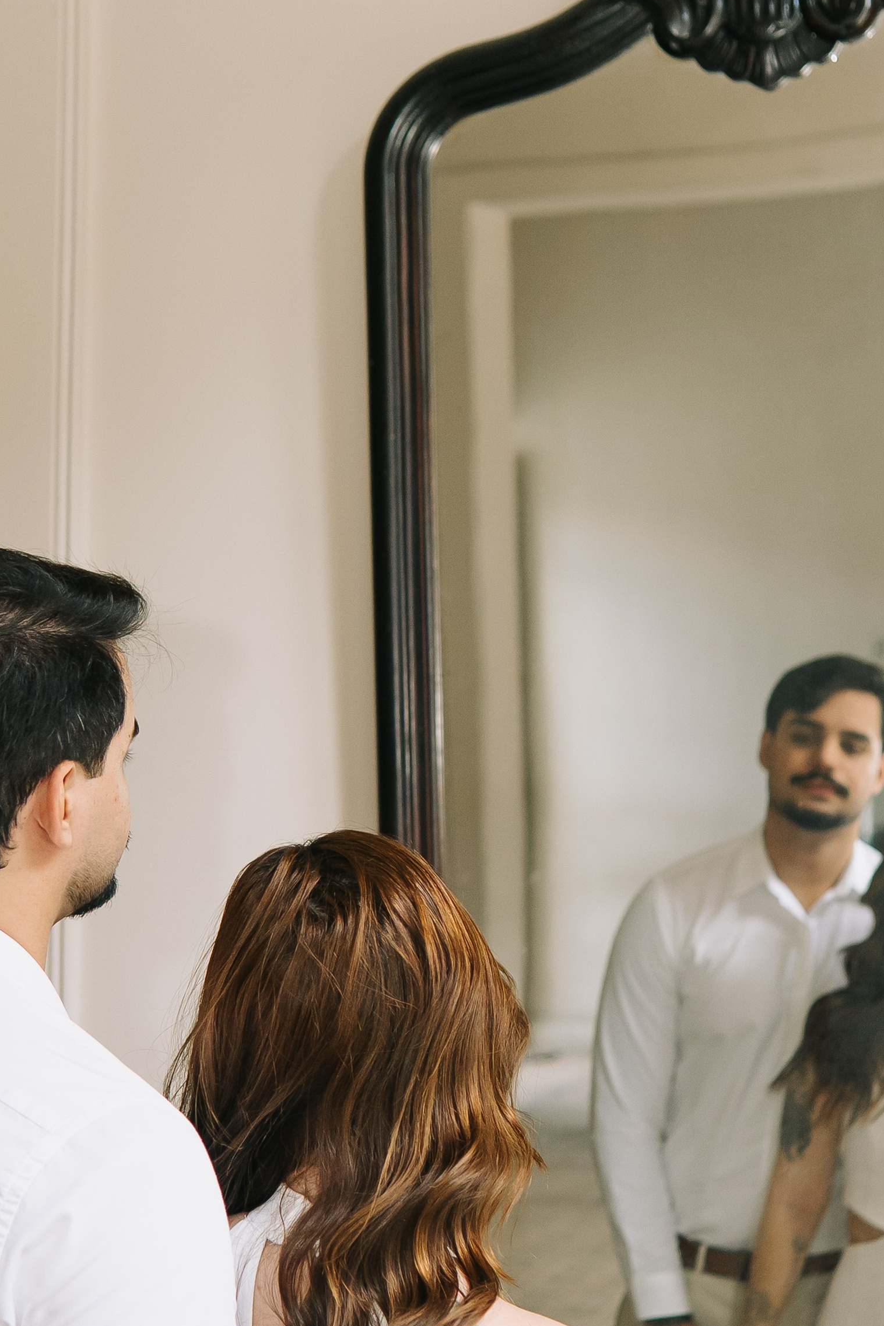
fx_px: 2799
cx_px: 587
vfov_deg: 26.6
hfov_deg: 17.9
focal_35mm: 76
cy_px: 737
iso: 800
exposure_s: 1/160
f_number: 2.5
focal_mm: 30
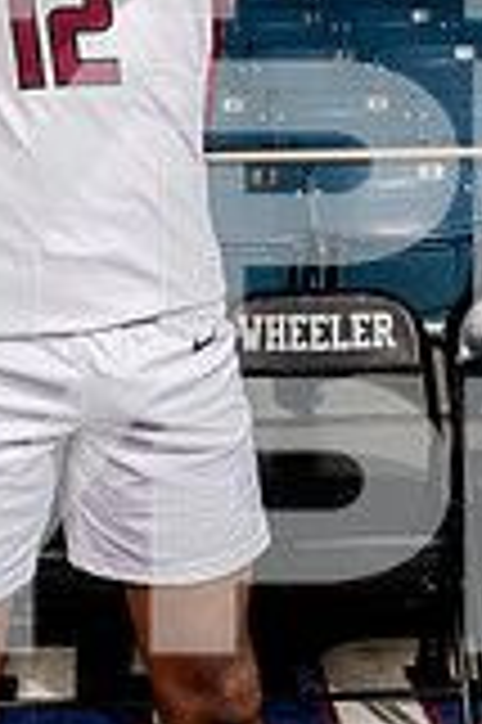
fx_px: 1348
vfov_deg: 29.7
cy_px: 202
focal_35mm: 67
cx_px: 108
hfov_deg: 20.1
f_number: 7.1
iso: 250
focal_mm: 24
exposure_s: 1/125
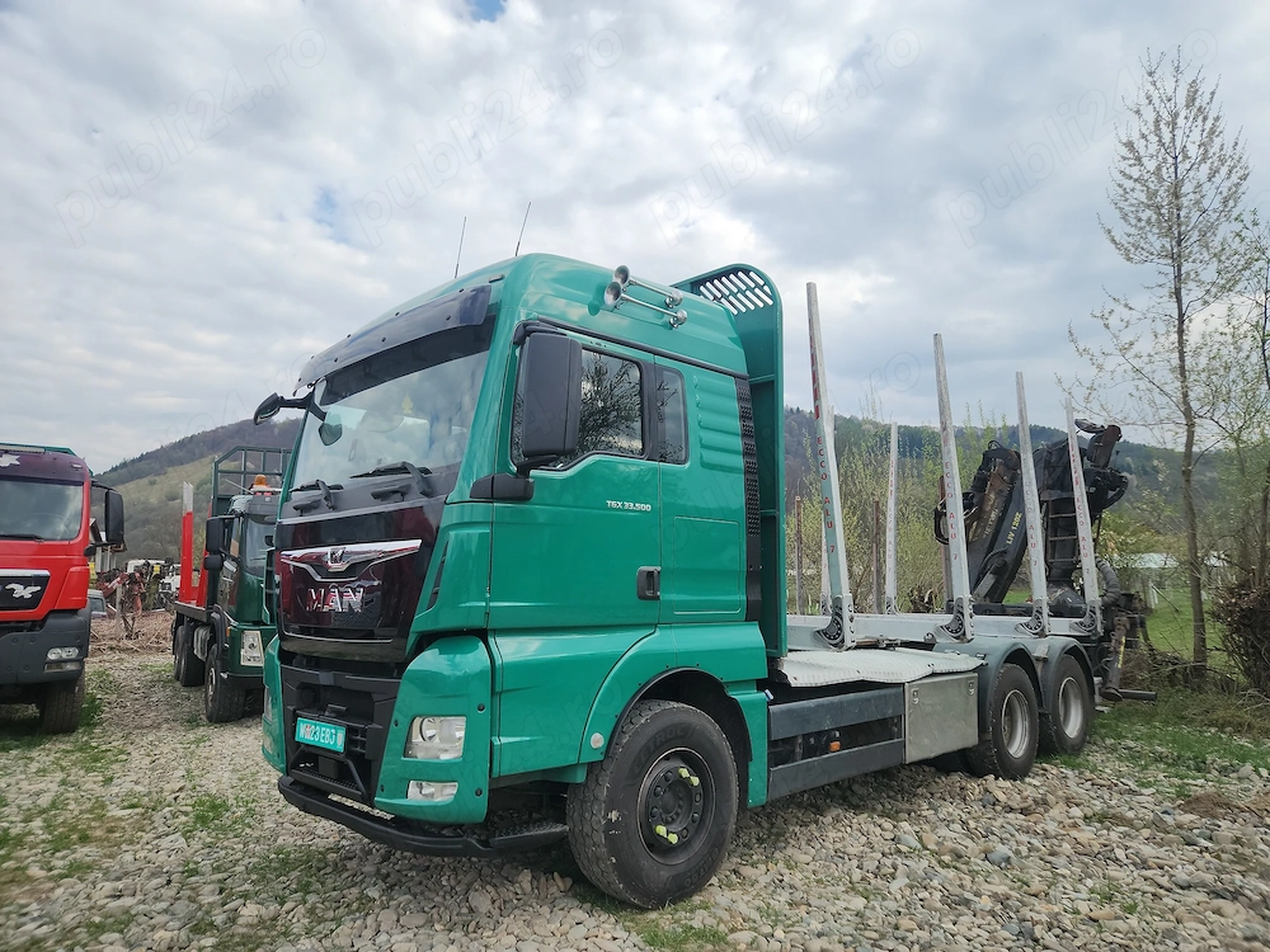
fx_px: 844
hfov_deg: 73.9
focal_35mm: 23
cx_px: 635
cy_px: 476
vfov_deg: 58.9
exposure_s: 1/767
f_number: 1.8
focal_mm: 5.4
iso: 20
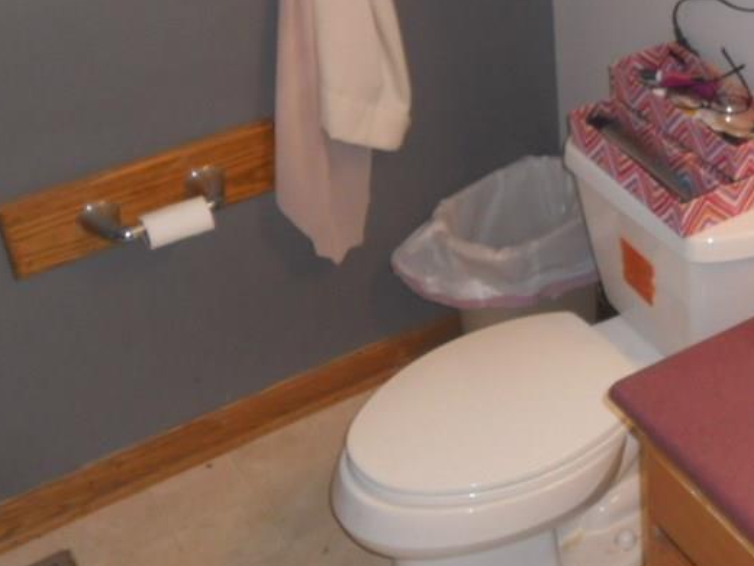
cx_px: 702
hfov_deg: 29.3
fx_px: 1372
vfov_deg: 23.0
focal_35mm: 63
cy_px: 134
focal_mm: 5.8
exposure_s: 1/25
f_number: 3.5
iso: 200
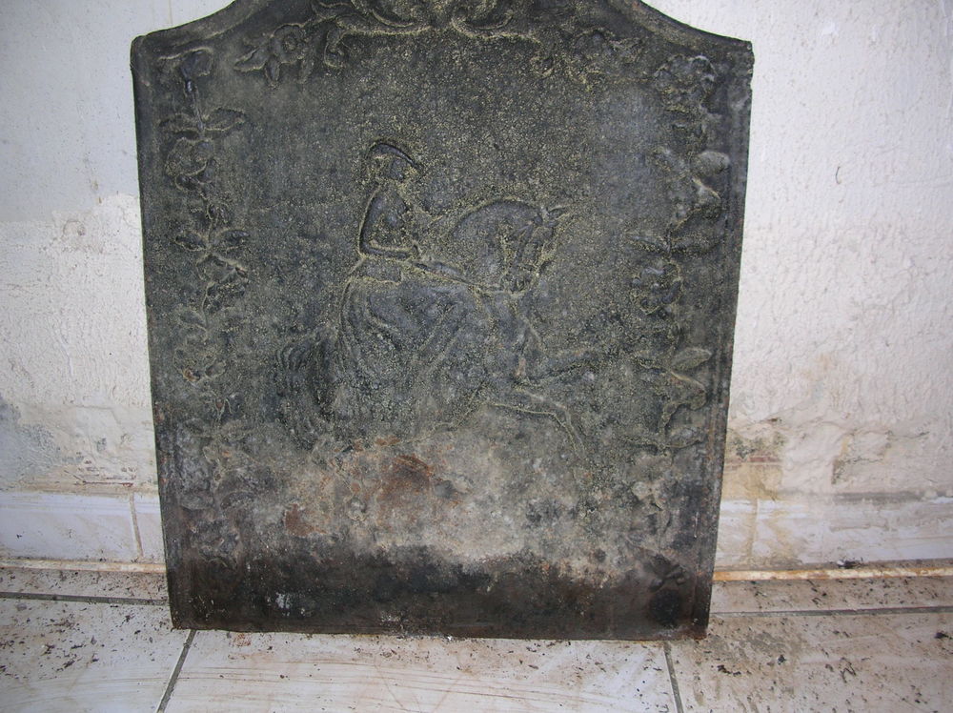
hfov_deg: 52.7
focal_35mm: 35
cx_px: 476
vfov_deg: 40.6
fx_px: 963
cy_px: 356
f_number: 2.8
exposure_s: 1/60.1
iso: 50
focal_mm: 5.8
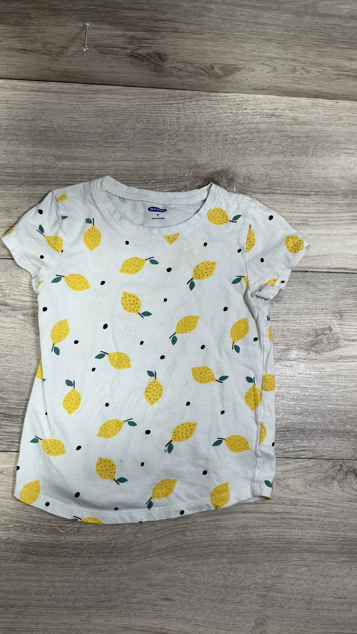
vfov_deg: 61.0
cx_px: 173
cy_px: 320
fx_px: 539
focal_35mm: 32
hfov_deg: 36.7
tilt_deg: -83.6
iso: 64
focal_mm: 3
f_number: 1.8
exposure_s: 1/100
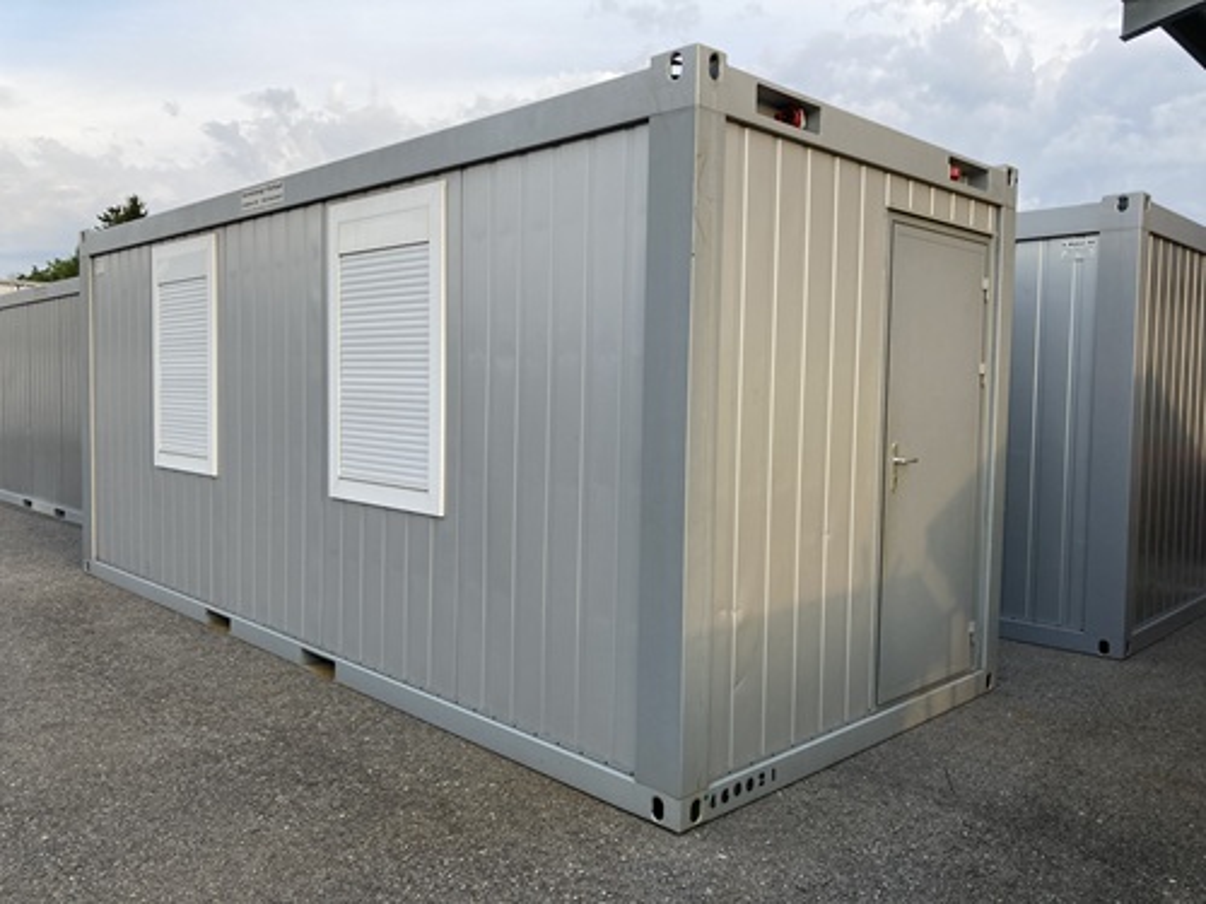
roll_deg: -2.5
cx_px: 603
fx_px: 976
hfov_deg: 63.4
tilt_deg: -2.4
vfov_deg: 49.7
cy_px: 452
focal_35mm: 28
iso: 20
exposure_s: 1/233
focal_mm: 3.99
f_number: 1.8
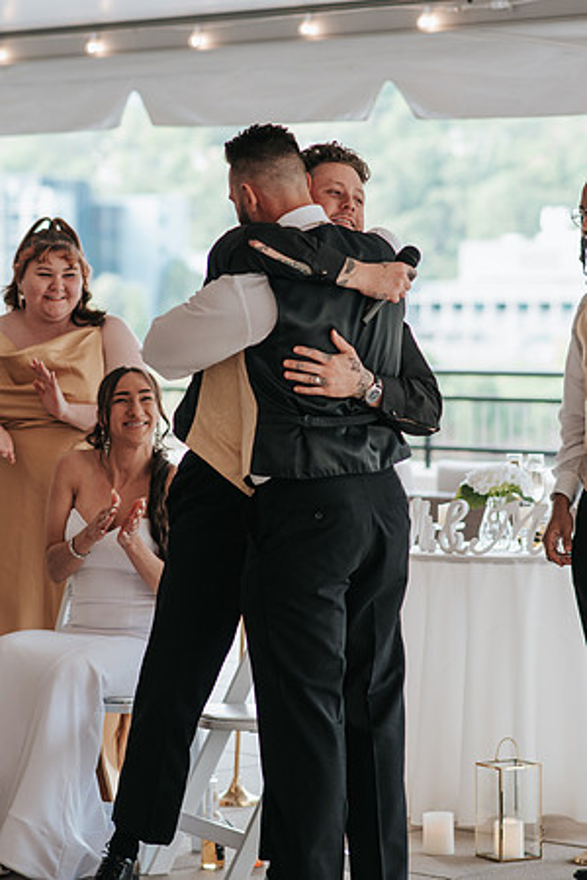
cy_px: 440
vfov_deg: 16.1
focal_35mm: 128
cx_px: 294
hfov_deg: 10.8
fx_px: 3118
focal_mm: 85
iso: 400
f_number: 2.8
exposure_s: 1/250
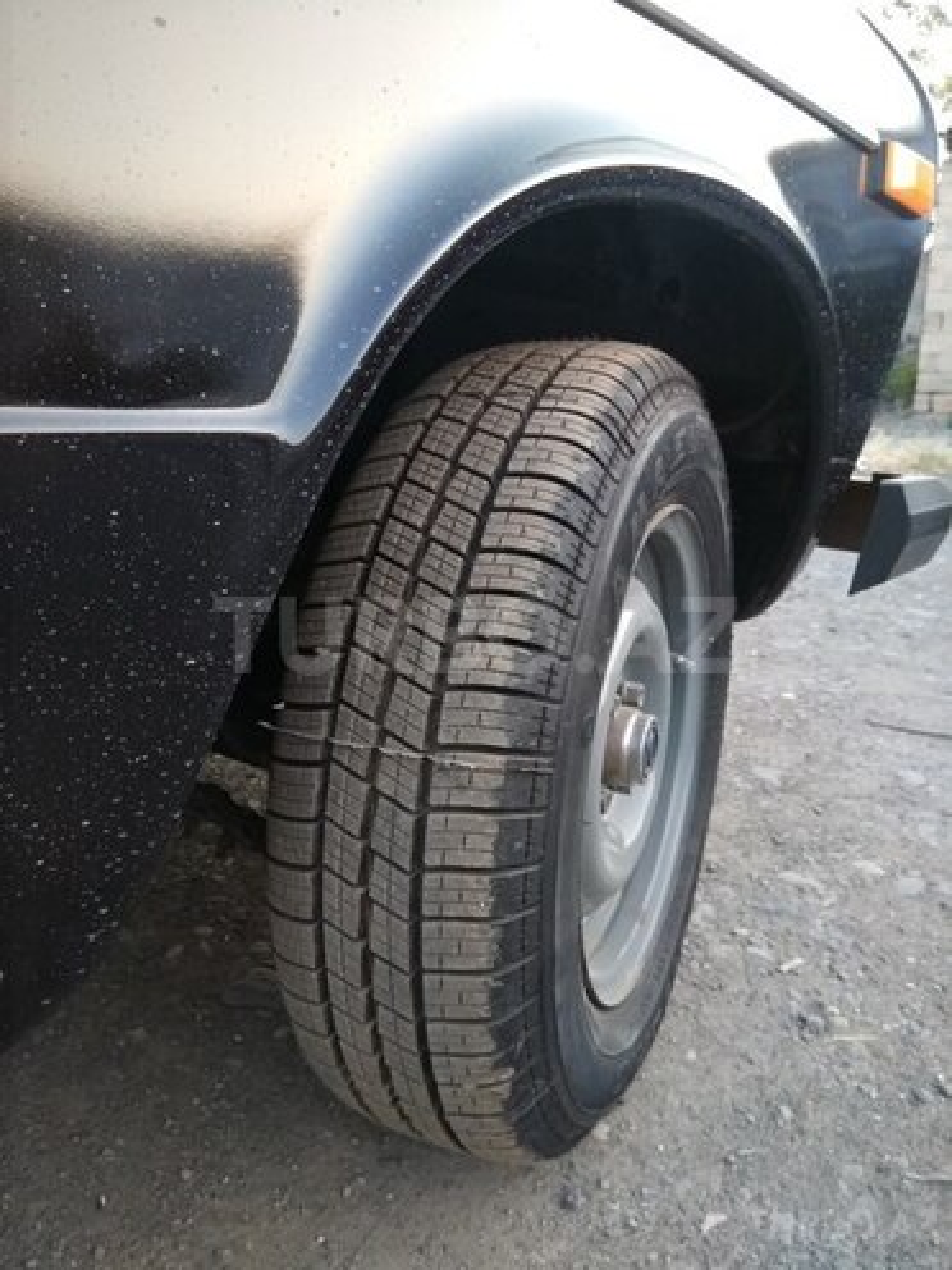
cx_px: 476
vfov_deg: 79.0
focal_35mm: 21
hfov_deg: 63.4
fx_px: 770
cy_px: 635
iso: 284
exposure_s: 1/100
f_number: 2
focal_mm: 3.57
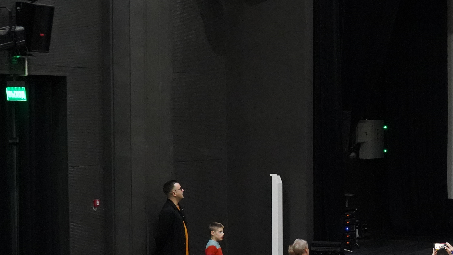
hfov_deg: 17.9
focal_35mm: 116
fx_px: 1393
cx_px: 479
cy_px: 202
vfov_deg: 10.4
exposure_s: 1/160
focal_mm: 46
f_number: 4
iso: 10000
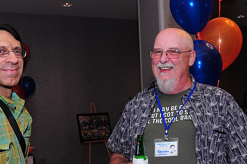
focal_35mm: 52
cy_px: 99
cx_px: 101
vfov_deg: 25.9
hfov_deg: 38.1
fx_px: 356
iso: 1000
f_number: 6.3
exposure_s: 1/60
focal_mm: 24
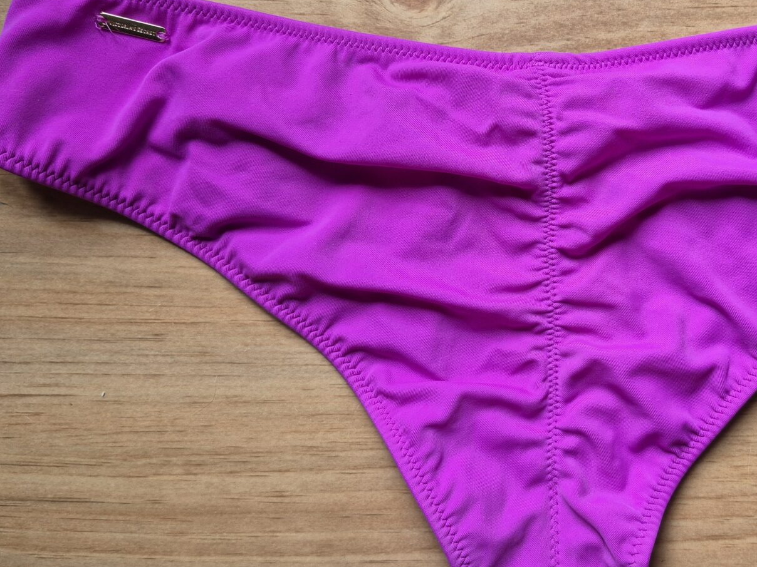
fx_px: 853
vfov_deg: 36.7
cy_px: 233
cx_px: 541
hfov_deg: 46.6
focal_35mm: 39
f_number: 1.8
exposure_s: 1/182
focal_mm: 5.4
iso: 160
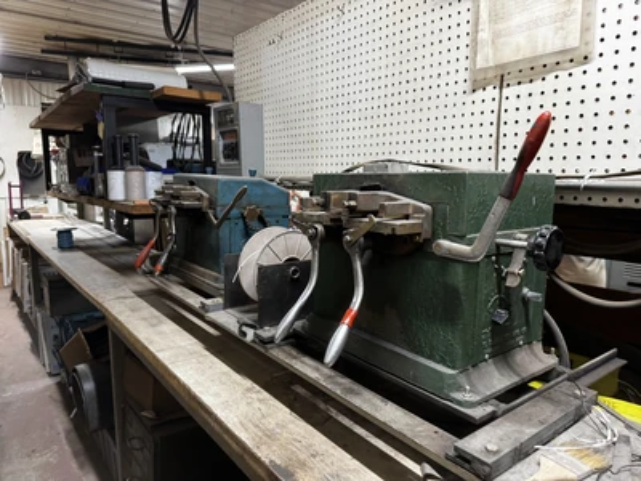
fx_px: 444
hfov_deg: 71.6
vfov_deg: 56.8
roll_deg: -2.0
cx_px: 320
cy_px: 240
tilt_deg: -16.0
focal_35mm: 24
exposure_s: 1/60
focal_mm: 6.76
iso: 250
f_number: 1.78
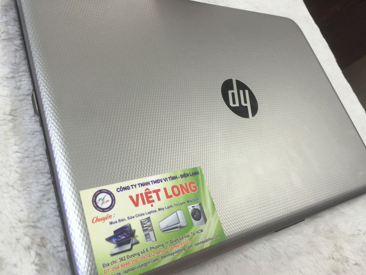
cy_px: 138
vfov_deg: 48.2
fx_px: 307
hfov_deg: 61.7
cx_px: 183
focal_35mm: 29
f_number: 2.2
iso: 100
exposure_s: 1/17
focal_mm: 4.15
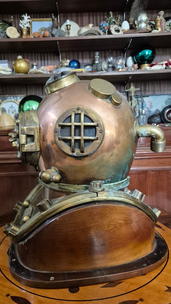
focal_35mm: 27
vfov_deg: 69.8
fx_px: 218
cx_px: 80
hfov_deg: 42.8
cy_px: 144
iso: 2000
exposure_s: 1/100
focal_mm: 5.4
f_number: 1.8
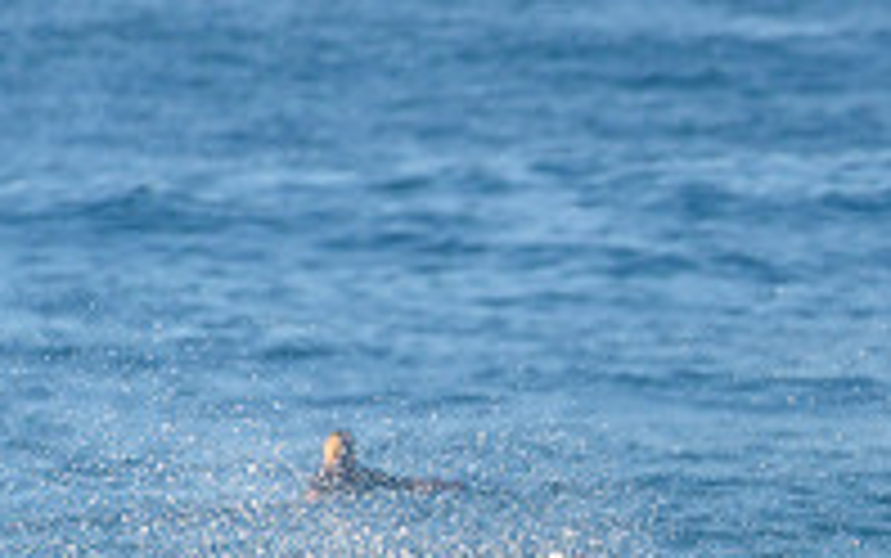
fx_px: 36202
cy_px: 835
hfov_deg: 1.4
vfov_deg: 0.9
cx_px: 1084
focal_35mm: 1490
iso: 500
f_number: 5.6
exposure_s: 1/2000
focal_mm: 500
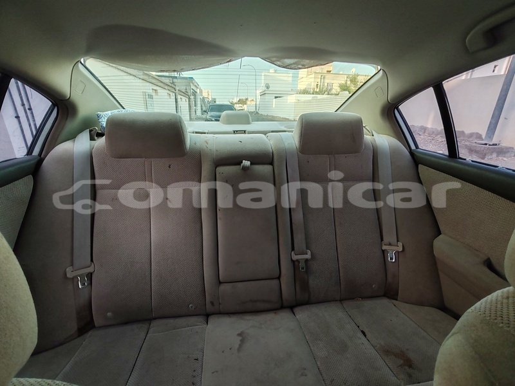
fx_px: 238
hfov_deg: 94.5
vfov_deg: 78.1
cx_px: 258
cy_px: 193
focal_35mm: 16
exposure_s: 1/50
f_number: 2.2
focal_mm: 1.96
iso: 64
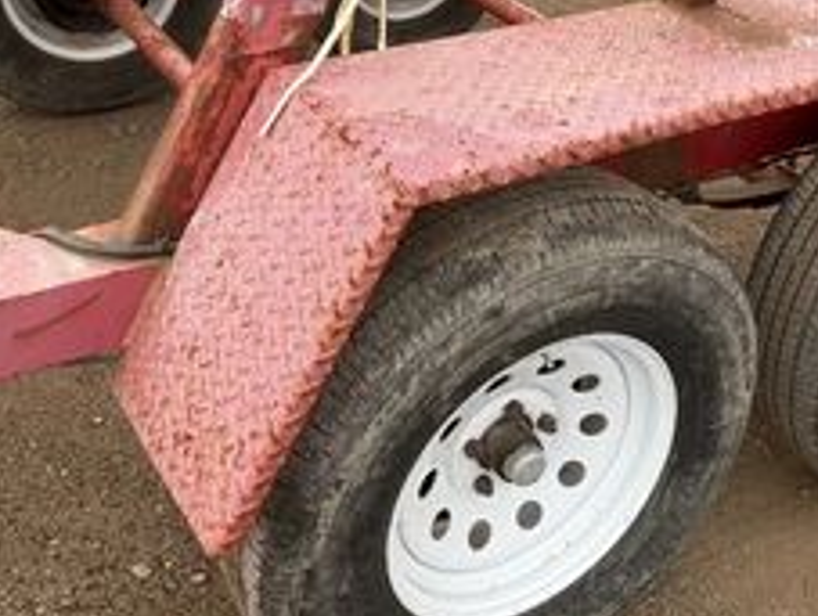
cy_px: 130
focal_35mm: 51
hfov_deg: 37.1
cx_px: 537
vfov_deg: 28.1
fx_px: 1207
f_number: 1.8
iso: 32
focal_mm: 3
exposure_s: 1/122
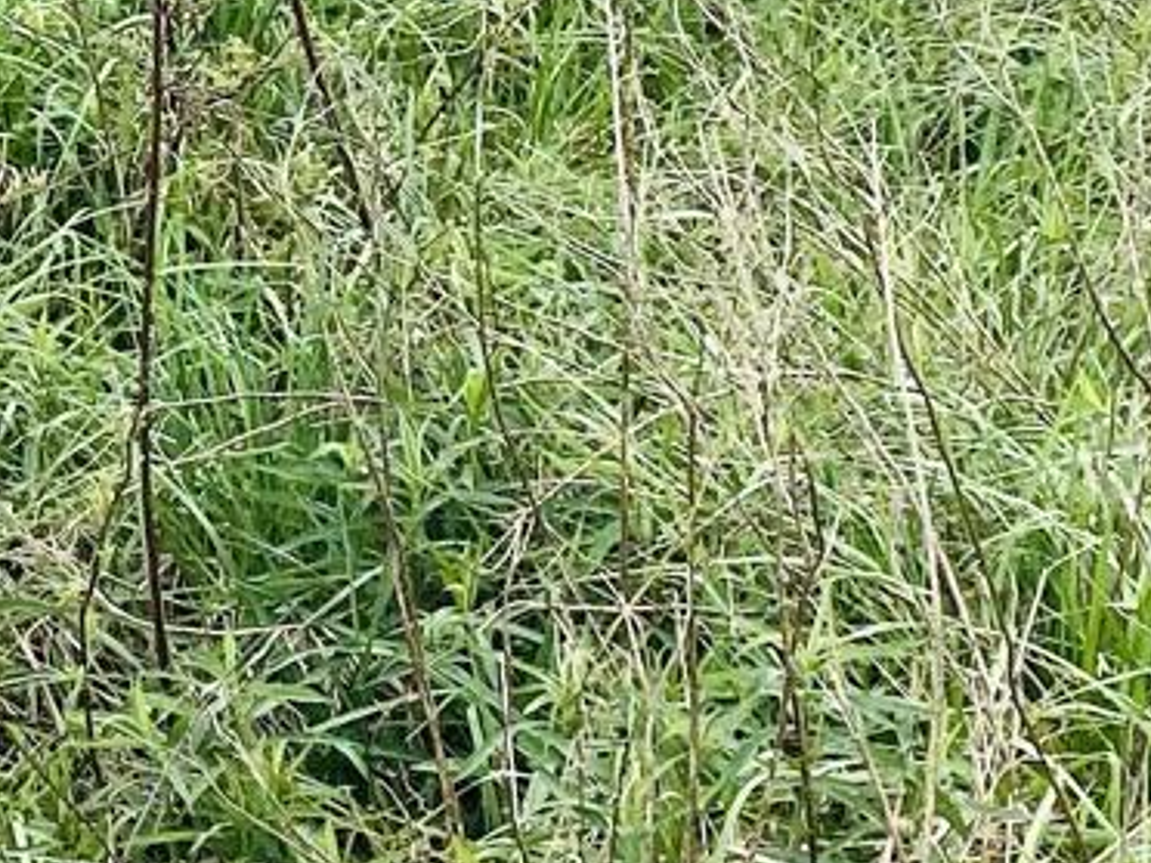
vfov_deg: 10.1
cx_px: -795
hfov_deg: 12.8
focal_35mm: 143
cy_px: -340
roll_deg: +0.0
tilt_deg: -13.3
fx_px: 4755
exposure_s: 1/1927
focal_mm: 4.25
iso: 32
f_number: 1.8
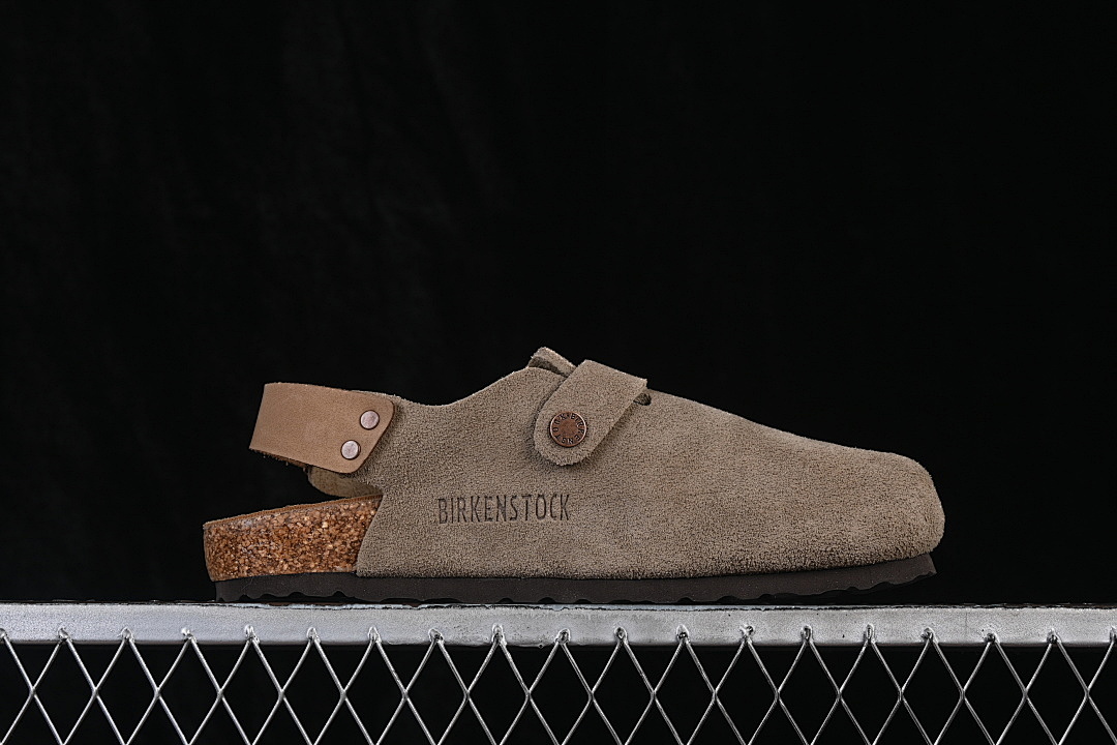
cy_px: 372
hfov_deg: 27.0
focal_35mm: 75
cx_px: 558
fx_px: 2327
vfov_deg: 18.2
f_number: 8
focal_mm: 50
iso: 160
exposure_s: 1/80
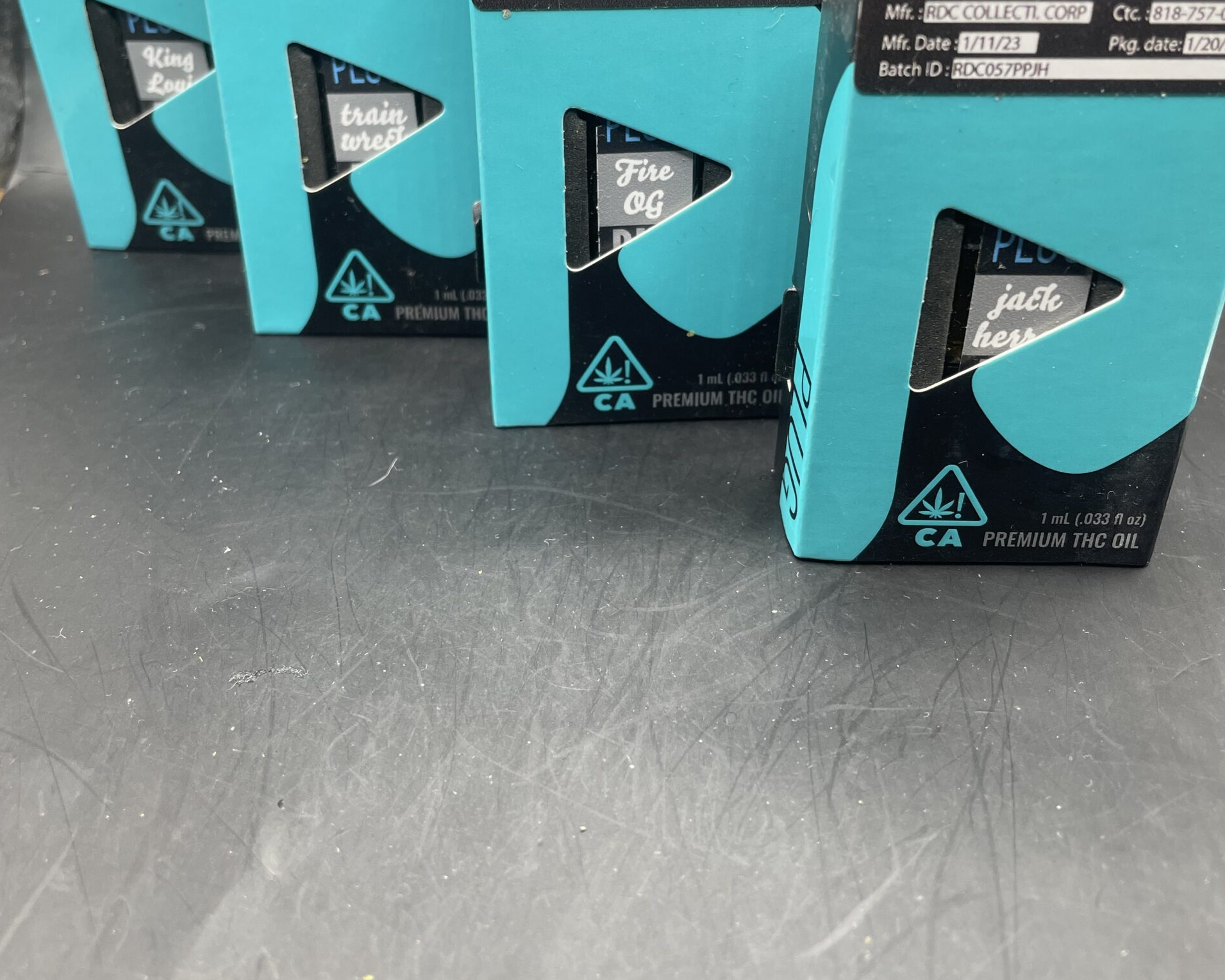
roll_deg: -0.5
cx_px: 612
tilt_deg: -27.5
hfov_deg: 52.8
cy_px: 290
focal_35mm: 34
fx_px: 1233
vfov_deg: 42.5
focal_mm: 4.2
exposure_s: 1/117
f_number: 1.6
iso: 80
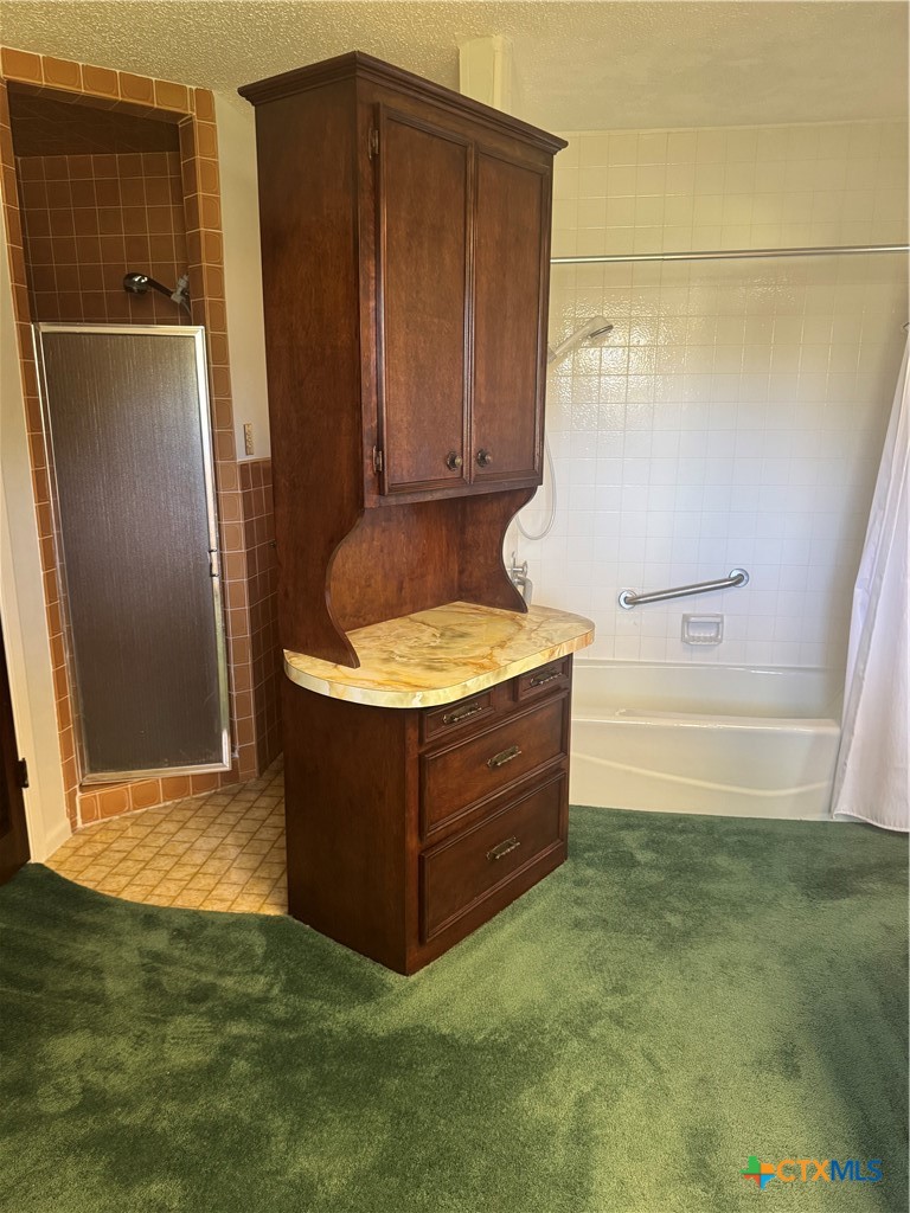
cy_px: 606
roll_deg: -0.2
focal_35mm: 24
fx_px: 841
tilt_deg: -14.7
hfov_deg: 56.8
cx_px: 455
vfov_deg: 71.6
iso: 400
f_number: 1.78
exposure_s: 1/60
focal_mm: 6.76
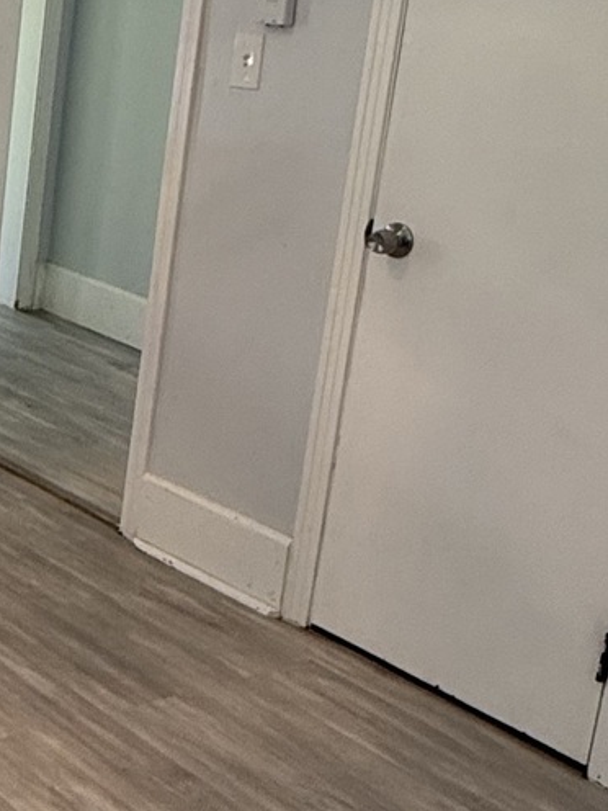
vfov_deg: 29.6
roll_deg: -1.9
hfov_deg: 19.0
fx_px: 1522
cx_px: -371
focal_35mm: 65
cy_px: 252
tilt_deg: -11.9
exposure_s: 1/120
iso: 125
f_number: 2.2
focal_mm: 2.22
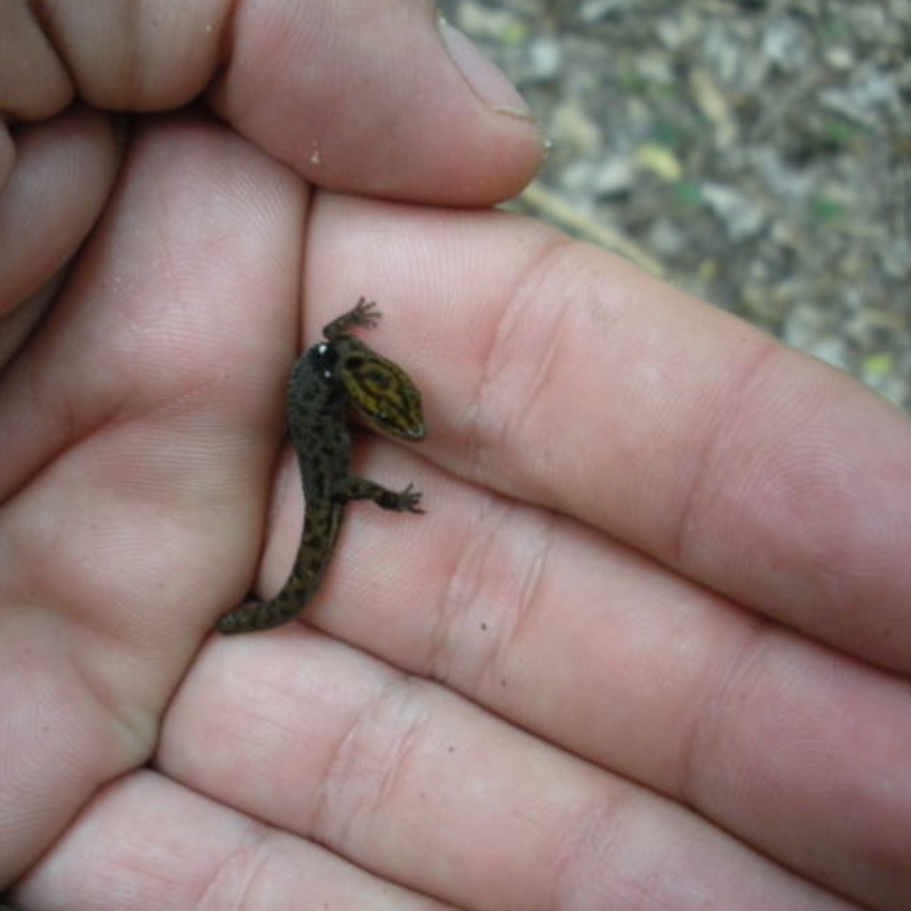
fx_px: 1251
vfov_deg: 40.0
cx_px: 300
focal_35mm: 42
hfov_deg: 39.5
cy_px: 456
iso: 400
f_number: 3.5
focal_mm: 6.3
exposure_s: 1/45.4
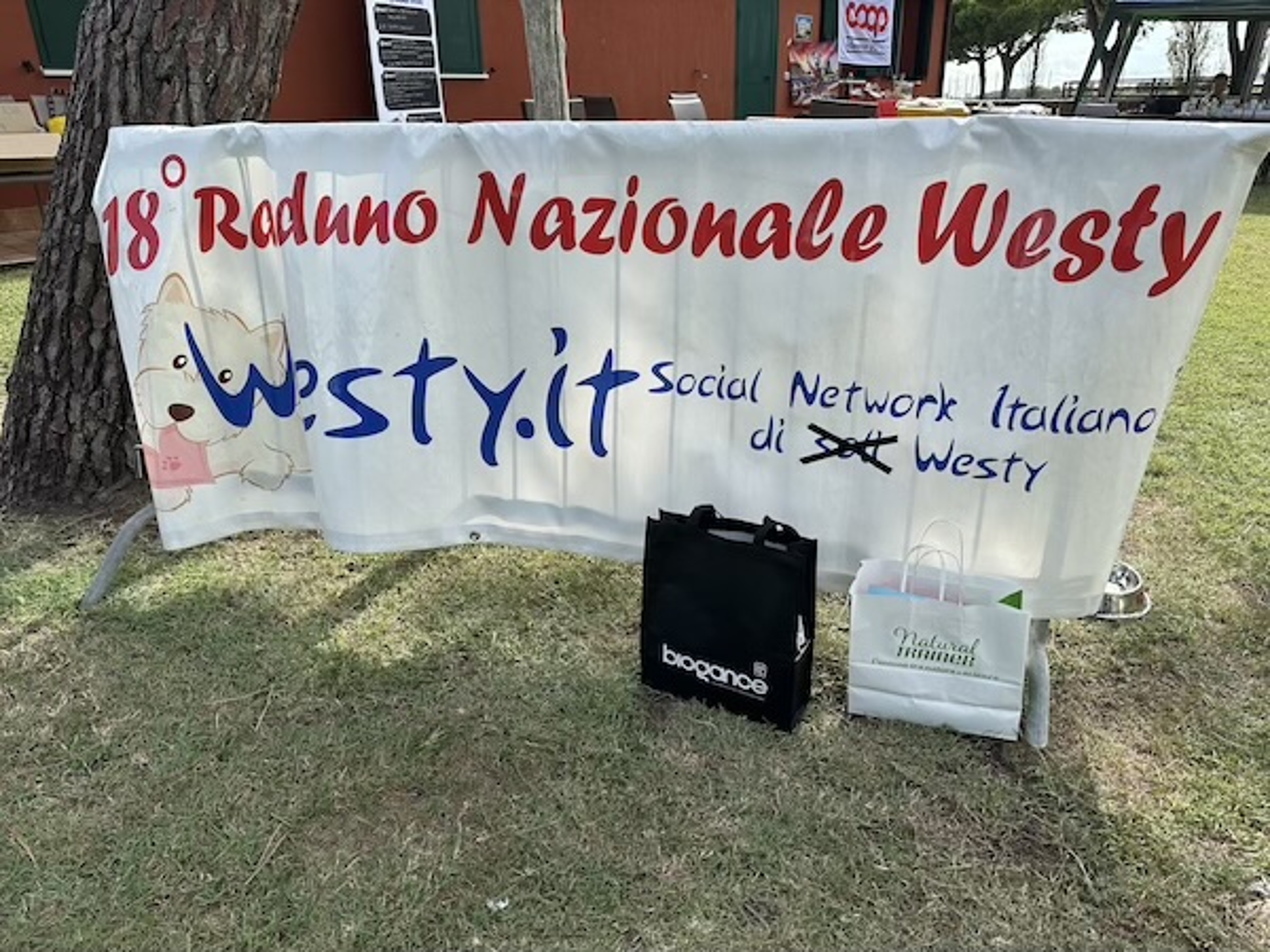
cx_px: 635
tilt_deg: -24.7
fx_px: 881
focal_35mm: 24
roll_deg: +0.7
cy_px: 476
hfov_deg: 71.6
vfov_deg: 56.8
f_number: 1.78
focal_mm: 6.86
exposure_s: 1/1721
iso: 80
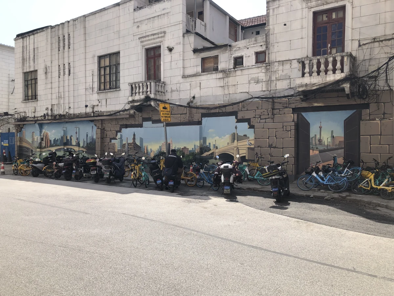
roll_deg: -2.0
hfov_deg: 63.4
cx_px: 197
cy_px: 148
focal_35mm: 28
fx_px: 319
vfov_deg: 49.7
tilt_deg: +2.7
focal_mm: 4
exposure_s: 1/1715
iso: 20
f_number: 1.8
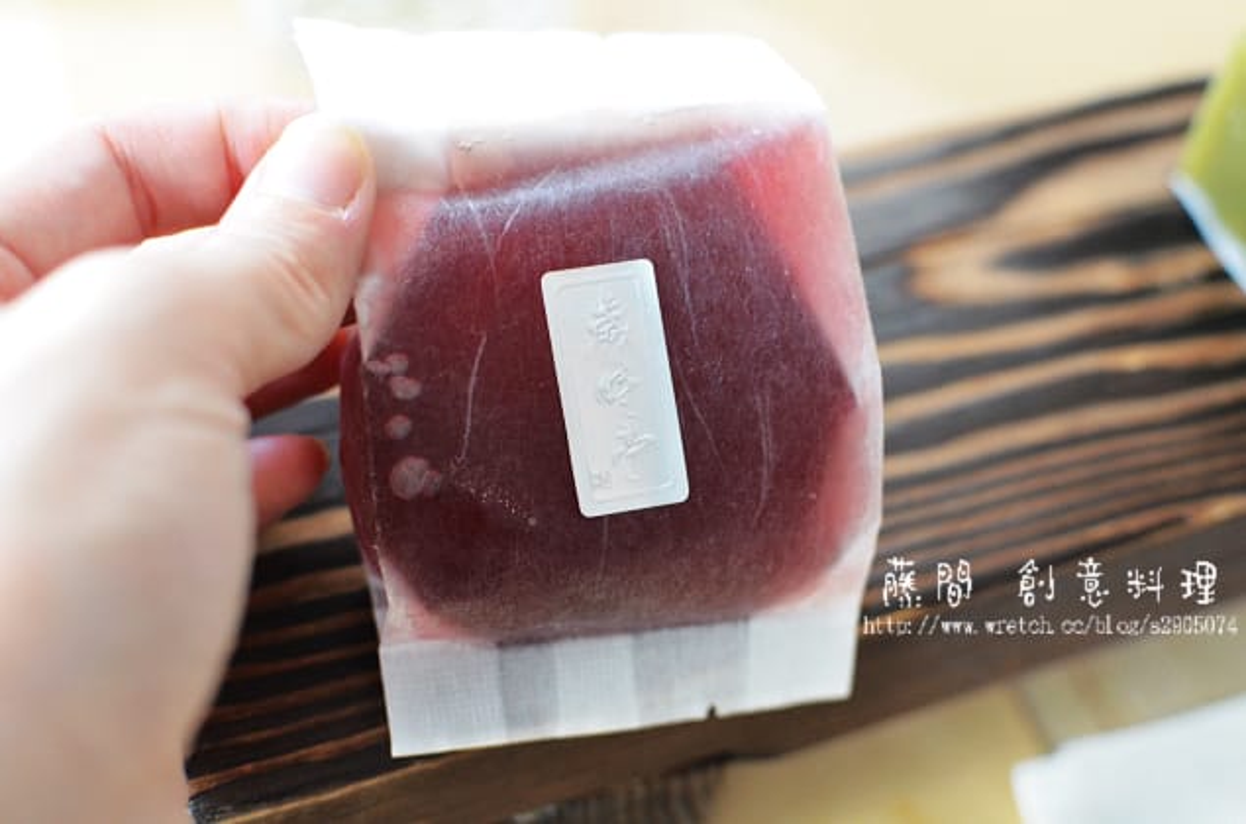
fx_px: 1813
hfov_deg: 37.9
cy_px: 412
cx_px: 623
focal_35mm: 52
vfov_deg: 25.6
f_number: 3.2
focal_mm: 35
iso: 1250
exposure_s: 1/40
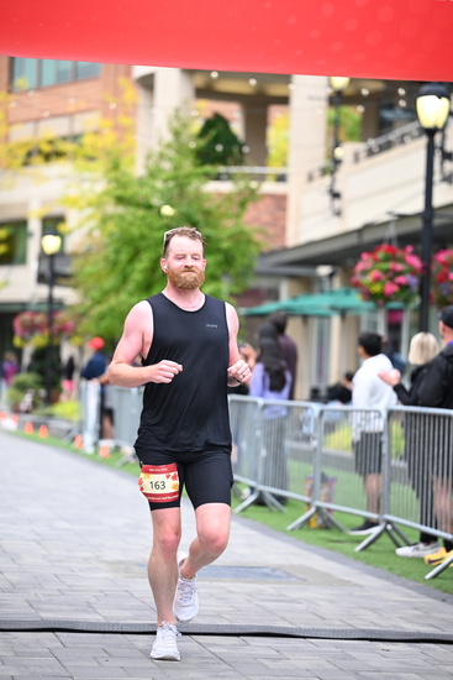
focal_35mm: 115
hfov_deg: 11.9
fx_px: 2169
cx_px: 226
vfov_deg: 17.8
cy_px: 340
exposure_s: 1/2000
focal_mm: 115
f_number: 2.8
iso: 1000
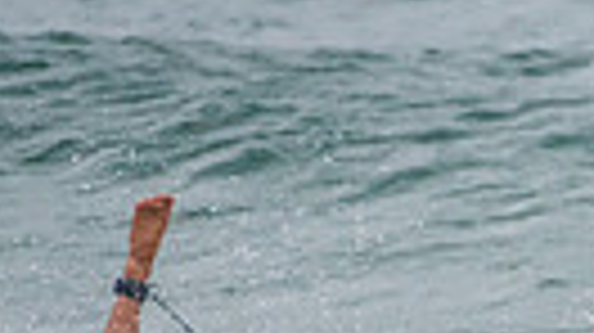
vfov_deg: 0.4
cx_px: 972
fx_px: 44381
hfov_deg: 0.8
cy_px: 546
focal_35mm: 2820
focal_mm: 500
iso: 720
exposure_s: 1/640
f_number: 5.6
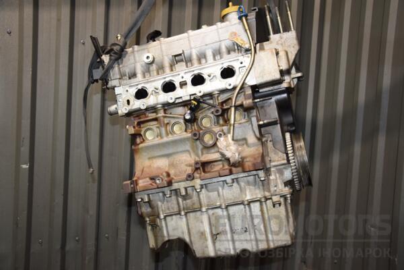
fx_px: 421
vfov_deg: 35.5
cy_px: 135
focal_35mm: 38
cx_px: 202
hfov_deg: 51.3
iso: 800
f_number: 5
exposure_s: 1/60
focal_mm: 25
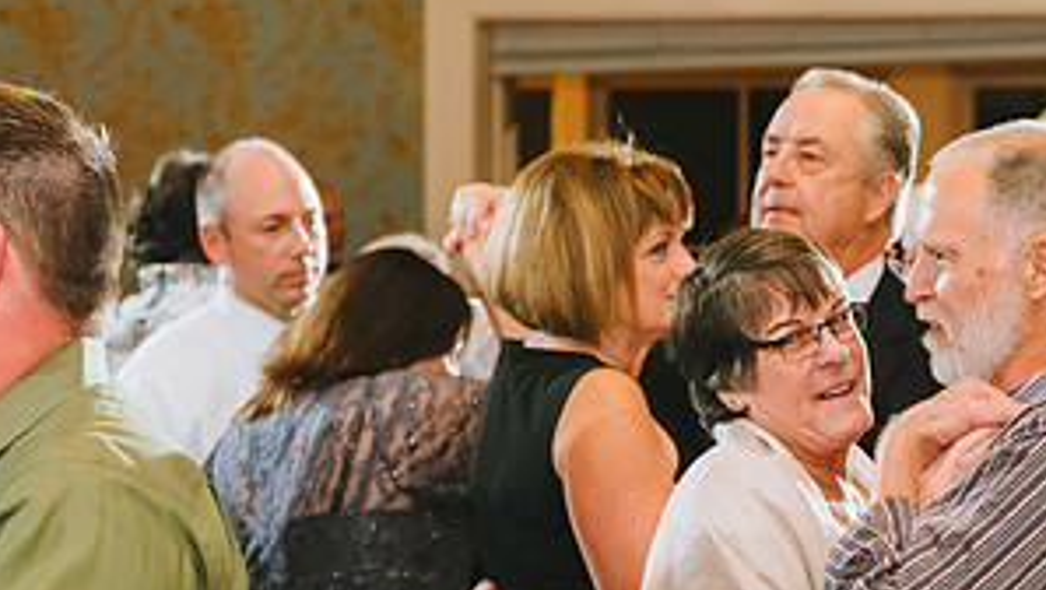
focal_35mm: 113
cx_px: 870
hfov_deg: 18.7
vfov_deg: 10.7
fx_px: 3136
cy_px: 579
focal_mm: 52
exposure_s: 1/160
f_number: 3.5
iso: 1250
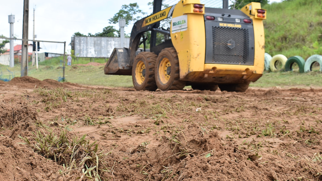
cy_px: 106
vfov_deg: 17.8
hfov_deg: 30.7
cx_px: 96
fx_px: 579
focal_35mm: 68
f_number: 8
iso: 200
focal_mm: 27
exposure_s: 1/250
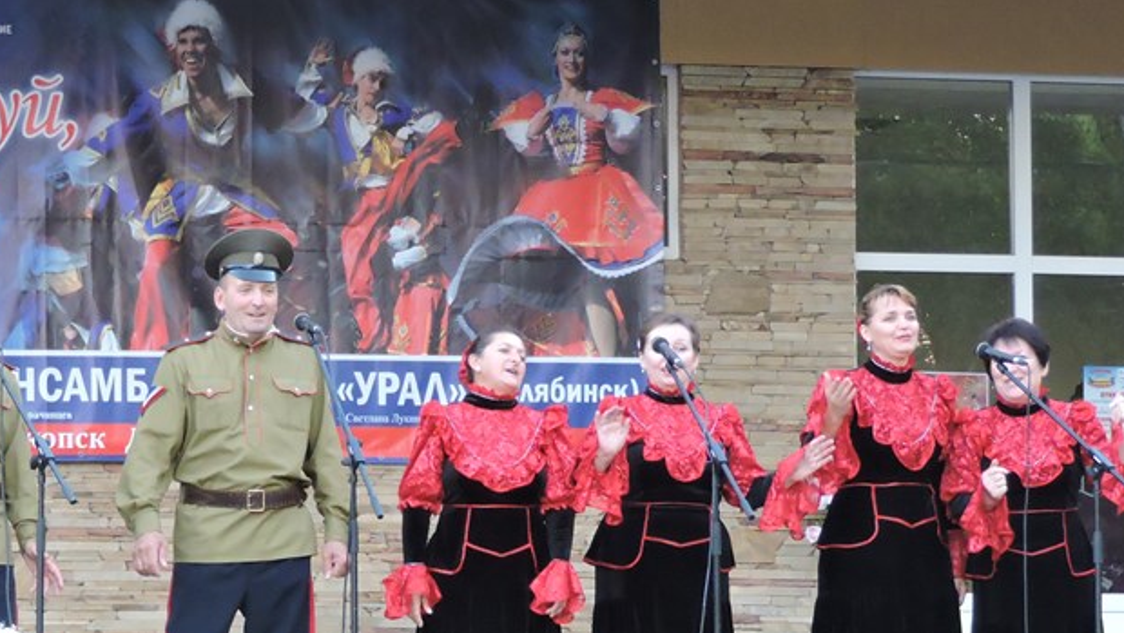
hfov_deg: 11.9
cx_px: 208
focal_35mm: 180
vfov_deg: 6.7
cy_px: 515
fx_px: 5366
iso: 1000
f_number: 4.1
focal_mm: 17.8
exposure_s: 1/60
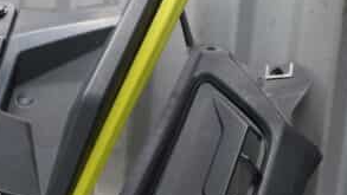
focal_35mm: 110
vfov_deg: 10.5
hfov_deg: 18.5
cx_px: -56
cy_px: 322
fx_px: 1012
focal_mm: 20
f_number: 5.6
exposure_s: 1/60
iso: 400
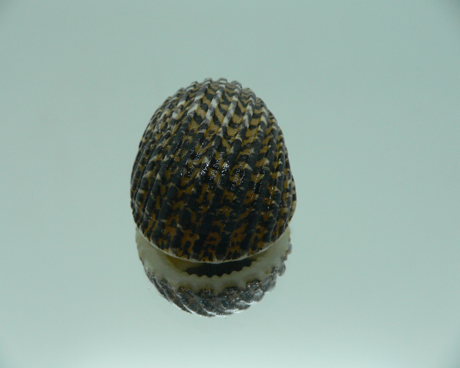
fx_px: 504
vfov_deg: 40.1
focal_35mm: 37
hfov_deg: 49.1
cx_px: 219
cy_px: 184
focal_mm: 4.6
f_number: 2.8
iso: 100
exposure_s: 1/60
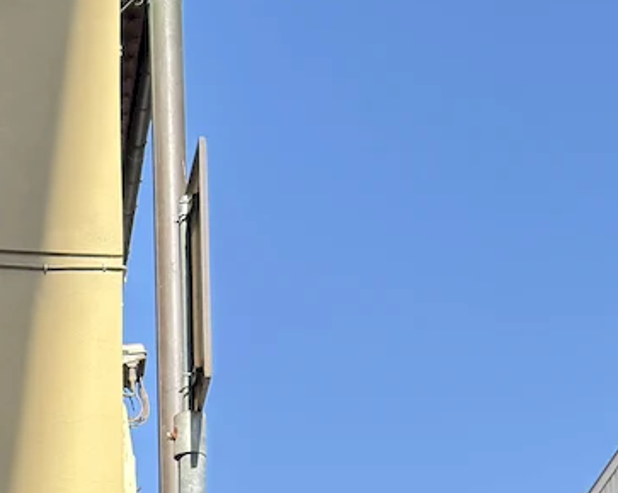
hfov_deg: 15.3
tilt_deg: +17.2
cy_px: 728
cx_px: -390
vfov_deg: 12.9
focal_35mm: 113
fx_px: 2066
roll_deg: -3.8
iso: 80
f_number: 1.78
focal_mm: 6.76
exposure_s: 1/1368
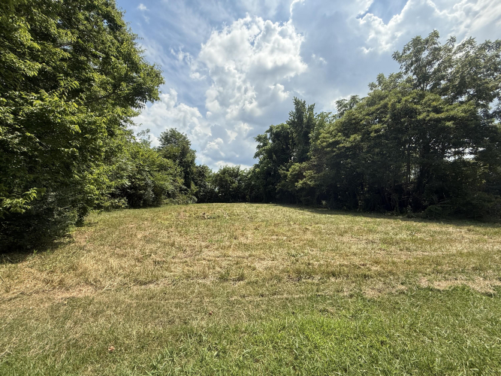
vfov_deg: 85.7
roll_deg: -0.5
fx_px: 203
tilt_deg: +3.5
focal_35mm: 14
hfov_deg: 102.1
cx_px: 250
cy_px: 188
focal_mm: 2.22
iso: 50
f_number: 2.2
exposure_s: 1/1795
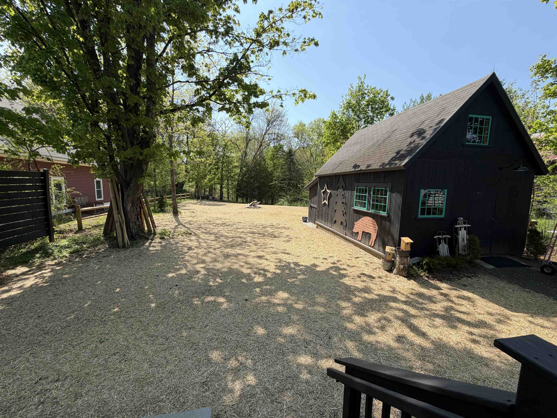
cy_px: 209
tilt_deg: -6.8
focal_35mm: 14
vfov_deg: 85.7
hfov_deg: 102.1
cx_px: 278
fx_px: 225
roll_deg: -1.3
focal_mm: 2.22
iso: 32
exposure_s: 1/770
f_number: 2.2
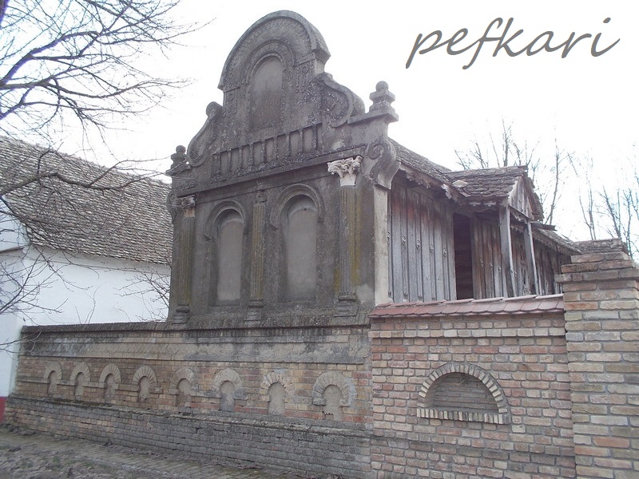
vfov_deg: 48.2
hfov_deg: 61.7
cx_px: 320
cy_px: 240
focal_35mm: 29
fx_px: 535
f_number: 3.3
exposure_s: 1/250
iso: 80
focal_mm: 4.1
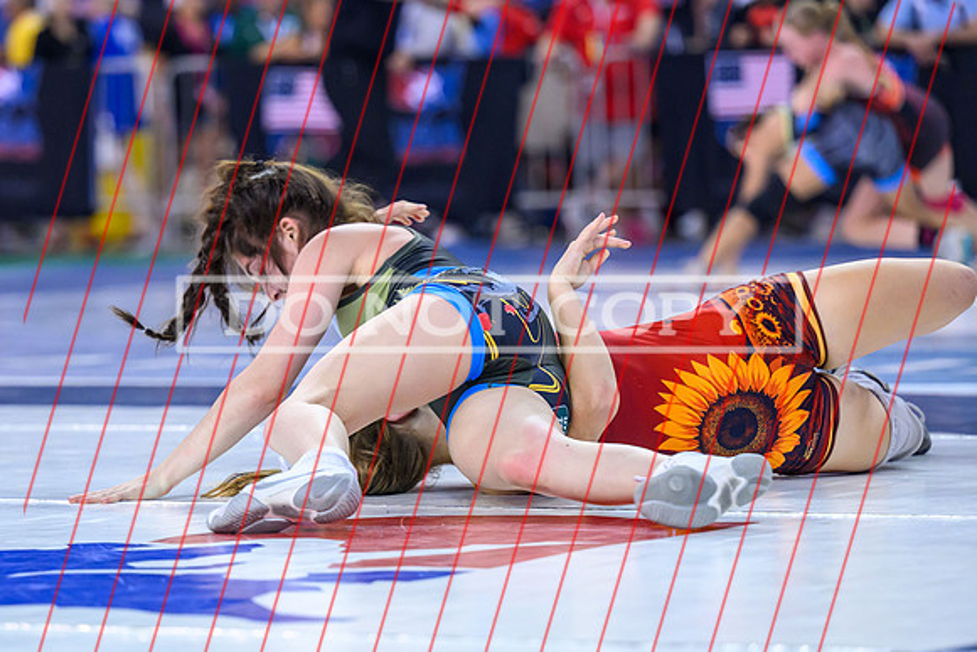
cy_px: 407
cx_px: 351
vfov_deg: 7.5
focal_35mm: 184
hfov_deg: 11.2
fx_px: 4988
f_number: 2.8
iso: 2000
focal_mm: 130
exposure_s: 1/800
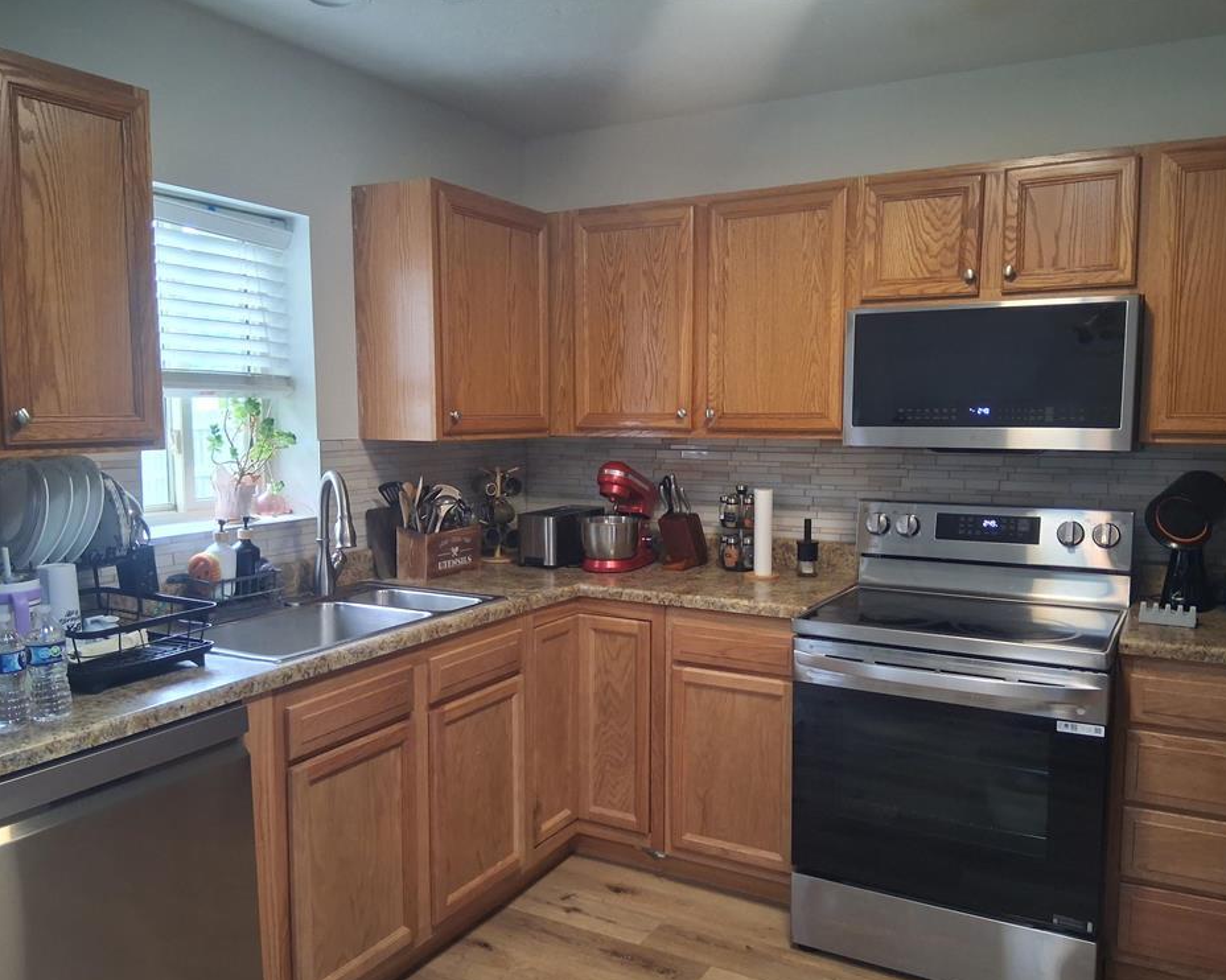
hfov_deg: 62.2
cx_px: 631
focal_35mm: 28
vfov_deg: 51.5
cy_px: 502
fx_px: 1016
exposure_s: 1/40
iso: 400
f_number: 1.8
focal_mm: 3.98
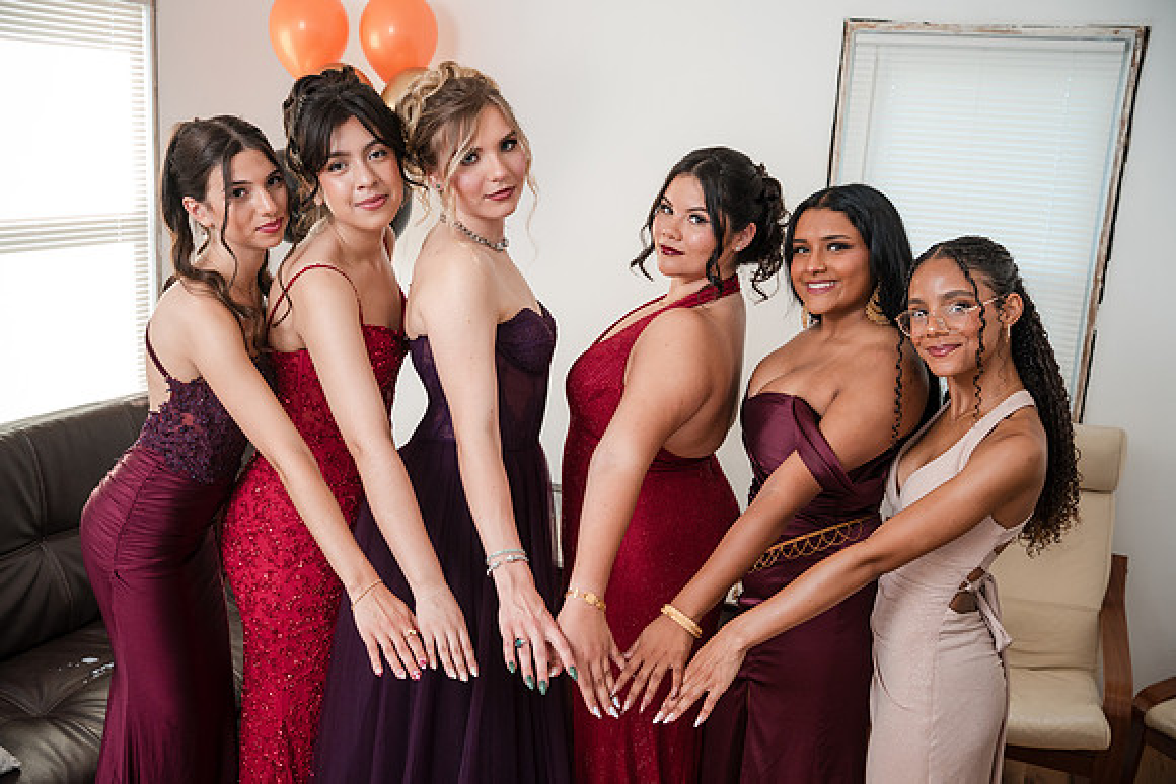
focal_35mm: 35
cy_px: 392
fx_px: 1144
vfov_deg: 37.9
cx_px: 588
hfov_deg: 54.4
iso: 2000
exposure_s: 1/250
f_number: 4
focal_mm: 35
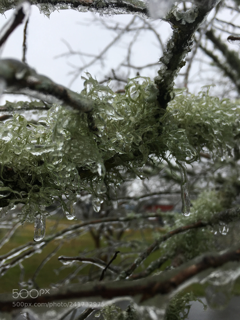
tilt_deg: +9.0
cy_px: 160
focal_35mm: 29
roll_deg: +0.3
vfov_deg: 61.7
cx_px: 120
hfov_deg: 48.2
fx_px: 268
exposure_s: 1/509
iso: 25
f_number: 2.2
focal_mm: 4.15
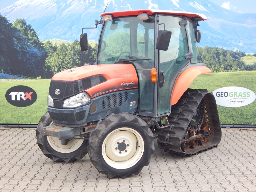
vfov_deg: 27.0
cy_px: 96
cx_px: 128
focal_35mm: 54
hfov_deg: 35.5
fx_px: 399
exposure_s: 1/50
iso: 125
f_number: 3.8
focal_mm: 9.7
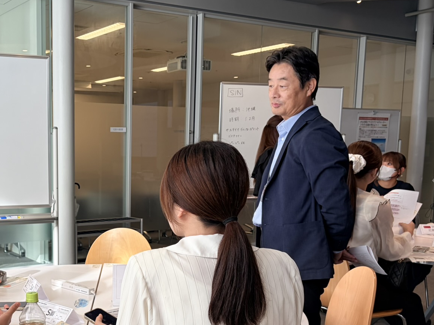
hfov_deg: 39.9
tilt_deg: -6.7
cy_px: 223
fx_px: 577
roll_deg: +0.5
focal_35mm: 46
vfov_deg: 31.2
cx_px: 99
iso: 40
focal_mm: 5.96
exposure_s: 1/282
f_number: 1.6
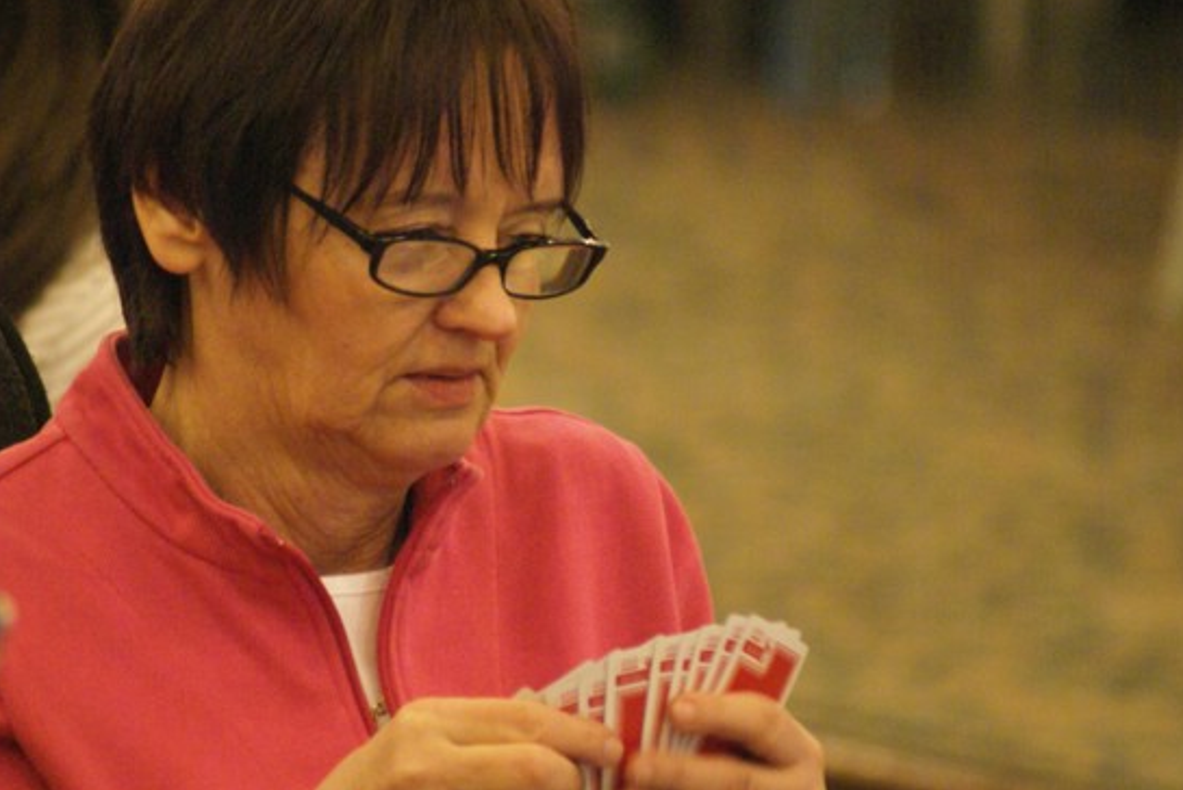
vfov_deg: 2.4
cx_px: 495
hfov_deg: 3.6
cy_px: 362
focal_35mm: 578
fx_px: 19003
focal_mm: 300
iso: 1600
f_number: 5.6
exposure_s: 1/13
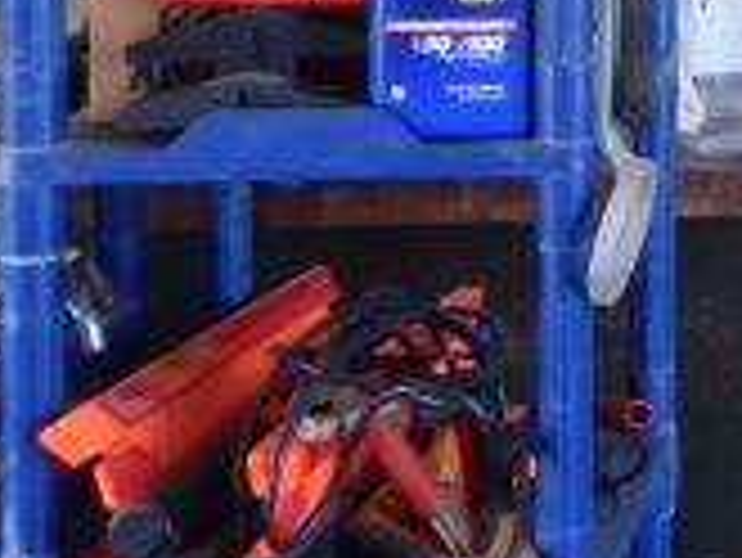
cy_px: -202
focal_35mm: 89
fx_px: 1909
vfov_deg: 15.7
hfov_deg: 17.3
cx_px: 1396
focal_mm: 4
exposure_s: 1/50
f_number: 3
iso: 125
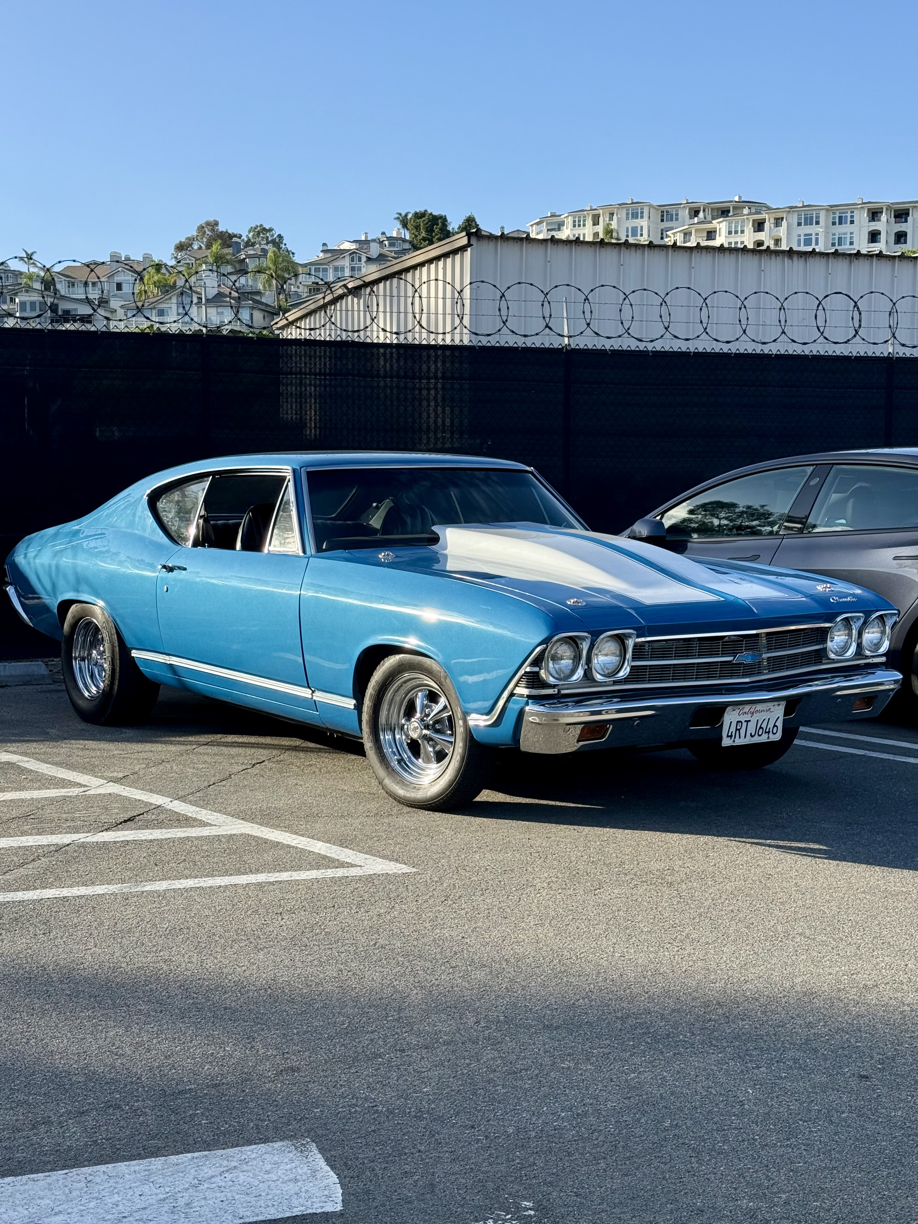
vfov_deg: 39.7
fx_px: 1697
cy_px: 612
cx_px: 459
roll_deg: +0.2
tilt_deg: -1.8
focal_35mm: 48
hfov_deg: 30.3
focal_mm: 6.76
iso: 64
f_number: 1.78
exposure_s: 1/2762
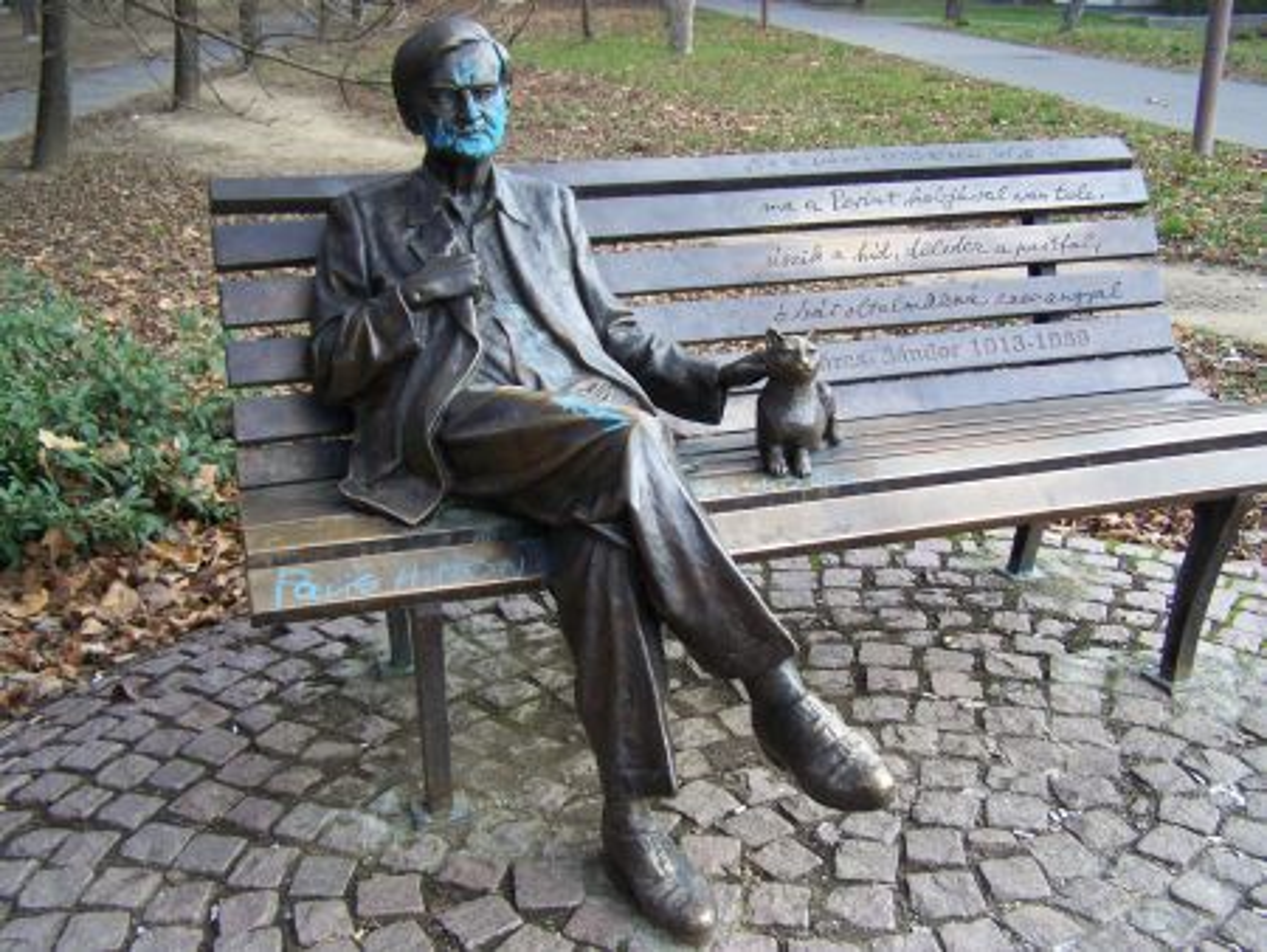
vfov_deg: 37.8
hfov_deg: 49.0
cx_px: 634
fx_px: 1392
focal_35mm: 38
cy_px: 476
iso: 64
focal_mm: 6.3
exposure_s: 1/80
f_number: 2.8
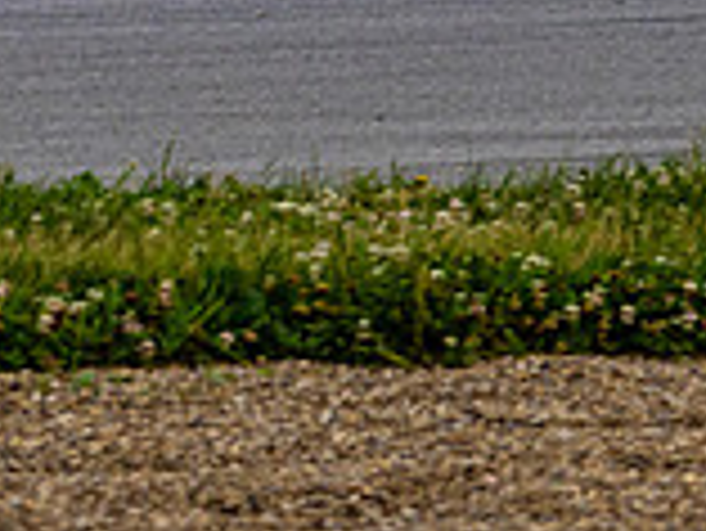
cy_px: -443
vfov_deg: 1.3
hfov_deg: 1.8
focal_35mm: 1106
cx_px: 229
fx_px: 22574
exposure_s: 1/500
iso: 400
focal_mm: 150
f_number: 6.3
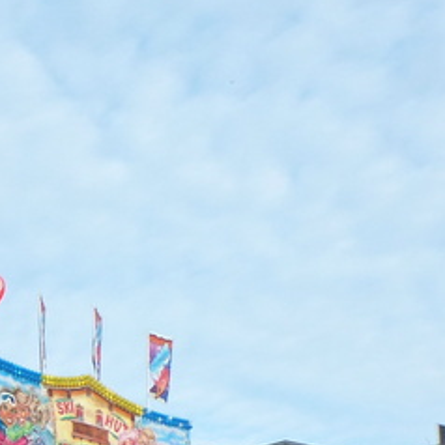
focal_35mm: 93
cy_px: 630
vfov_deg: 17.2
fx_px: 1353
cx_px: -456
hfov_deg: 15.0
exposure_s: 1/250
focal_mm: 4.5
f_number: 4.5
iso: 200
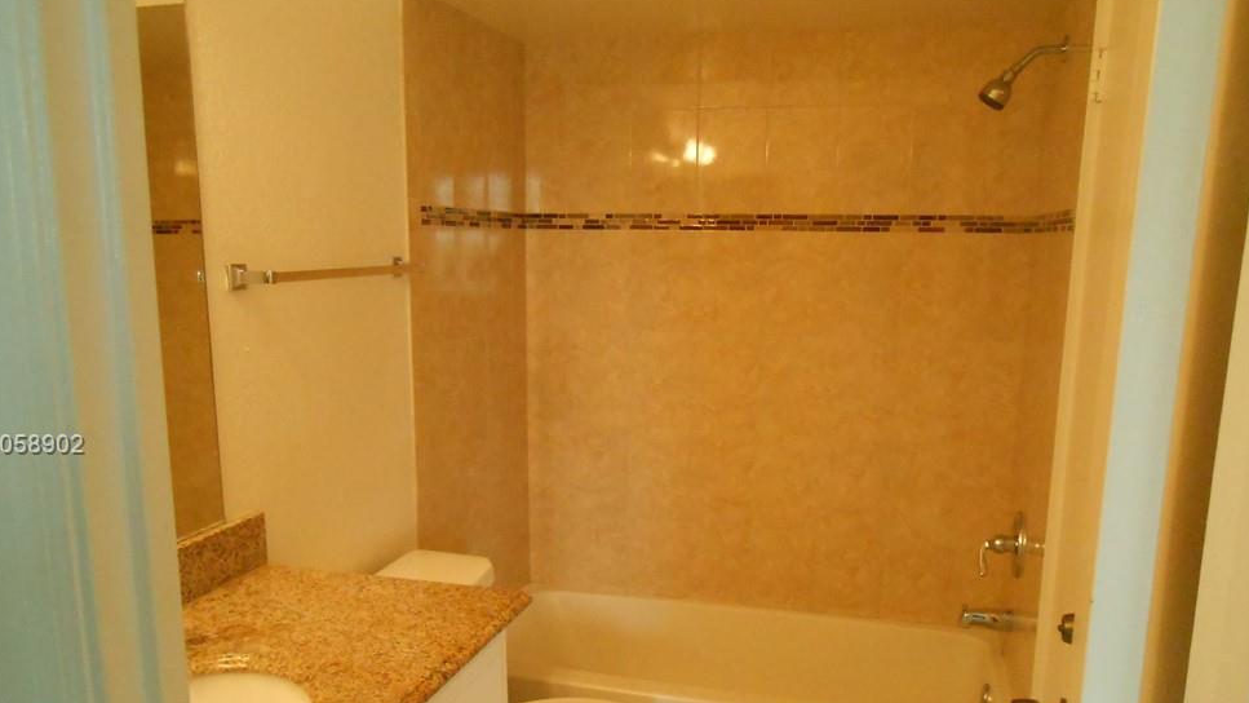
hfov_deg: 64.3
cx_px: 611
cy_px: 446
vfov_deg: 38.7
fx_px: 994
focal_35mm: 30
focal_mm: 4.6
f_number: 3.5
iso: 800
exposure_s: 1/50
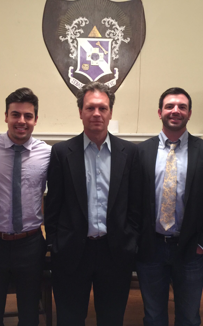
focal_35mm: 42
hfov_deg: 30.5
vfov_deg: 47.2
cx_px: 95
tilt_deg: -4.5
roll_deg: -0.3
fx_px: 372
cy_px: 166
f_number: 2.2
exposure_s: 1/4
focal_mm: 4.15
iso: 100
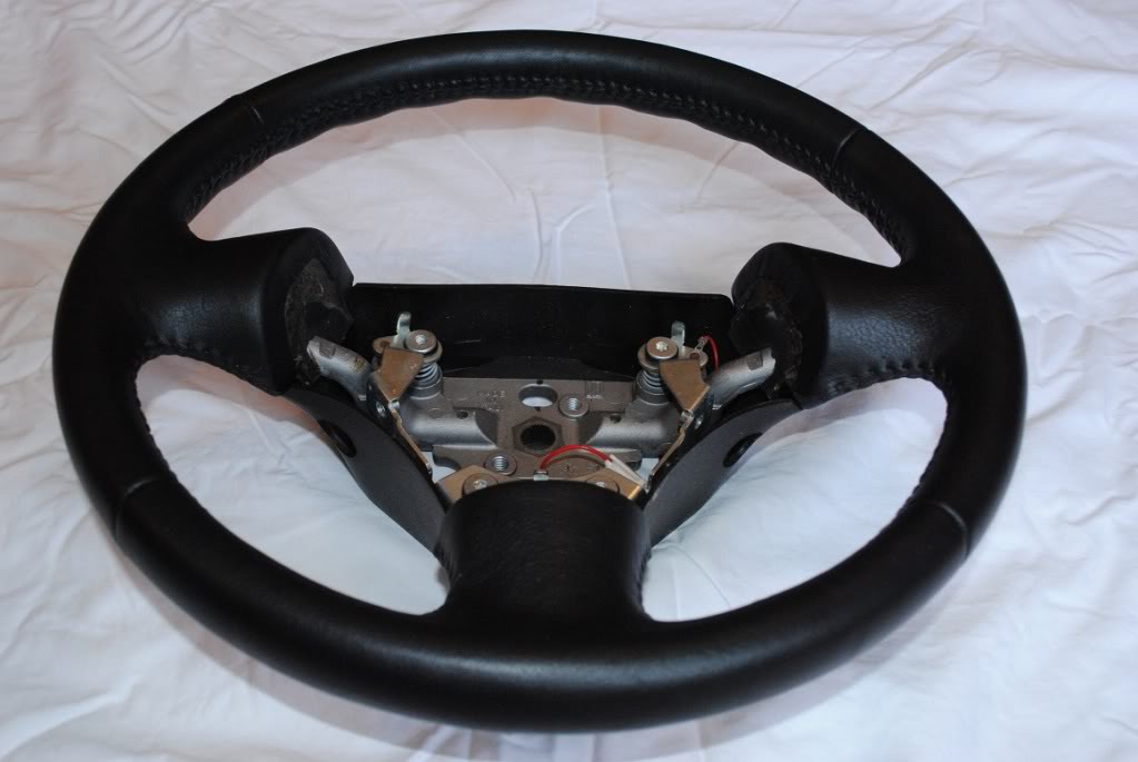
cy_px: 381
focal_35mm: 39
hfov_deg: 49.5
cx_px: 569
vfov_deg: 34.3
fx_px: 1234
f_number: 6.3
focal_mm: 26
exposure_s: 1/30
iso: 800
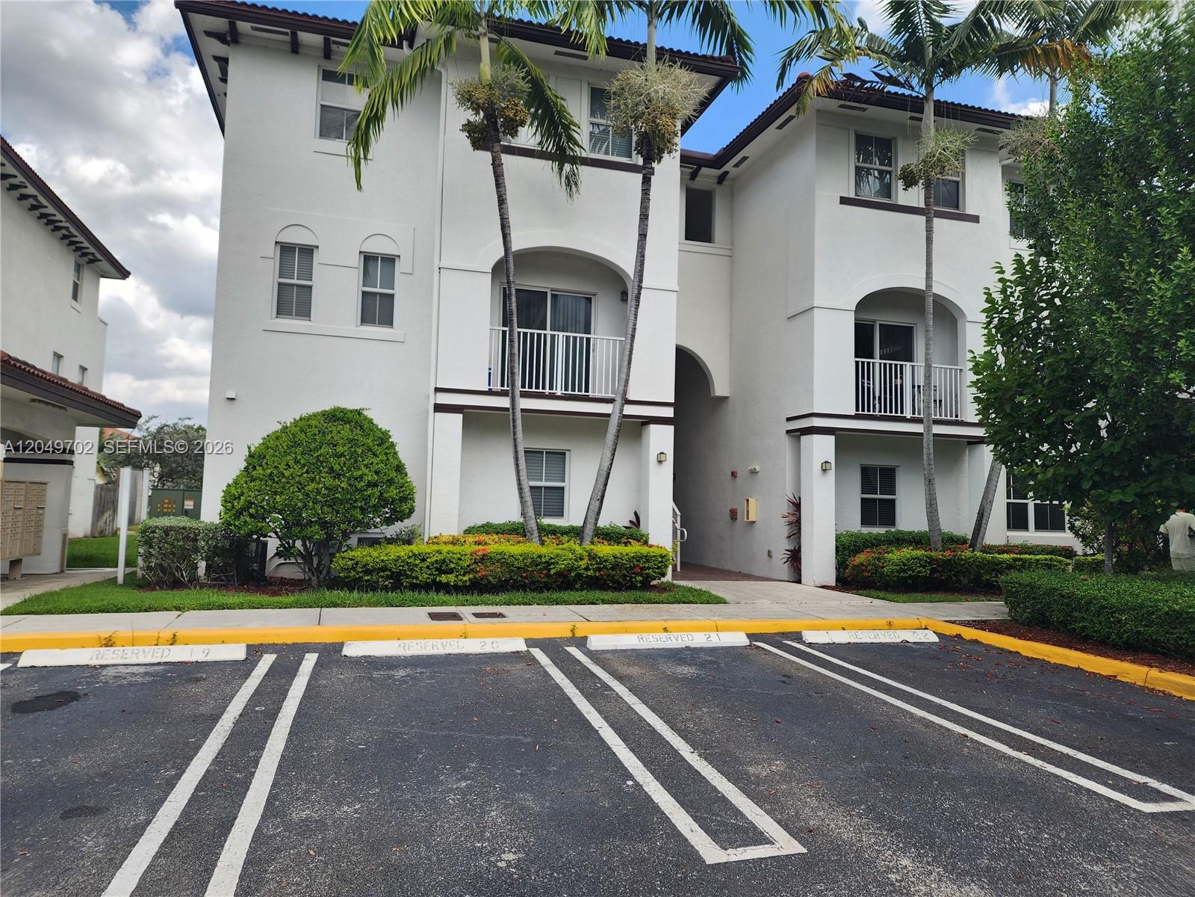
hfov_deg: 73.9
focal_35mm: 23
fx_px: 794
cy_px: 448
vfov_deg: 58.9
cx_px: 598
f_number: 1.8
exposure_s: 1/616
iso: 12
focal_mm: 6.4
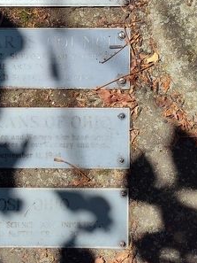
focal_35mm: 62
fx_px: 470
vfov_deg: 30.8
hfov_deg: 23.4
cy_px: 79
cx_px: 50
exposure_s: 1/1800
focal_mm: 5.56
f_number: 1.8
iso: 100
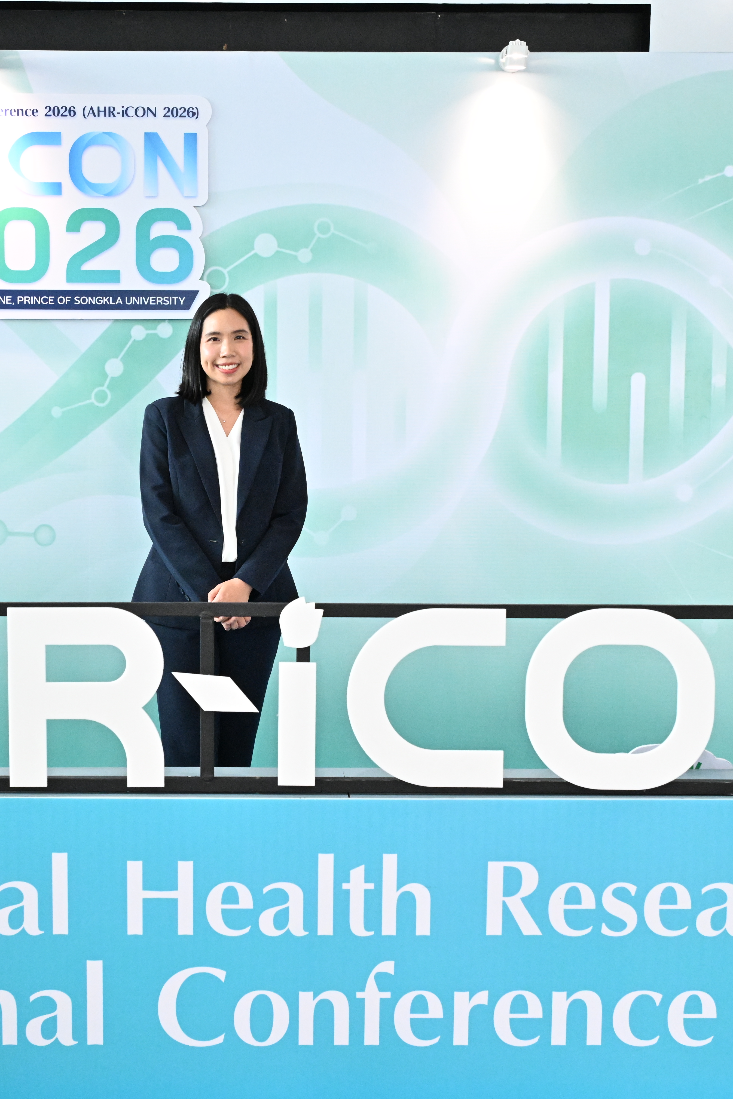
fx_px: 1428
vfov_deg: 42.1
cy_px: 560
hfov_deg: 28.6
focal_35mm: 47
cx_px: 248
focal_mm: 30.5
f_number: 4
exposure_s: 1/500
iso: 6400
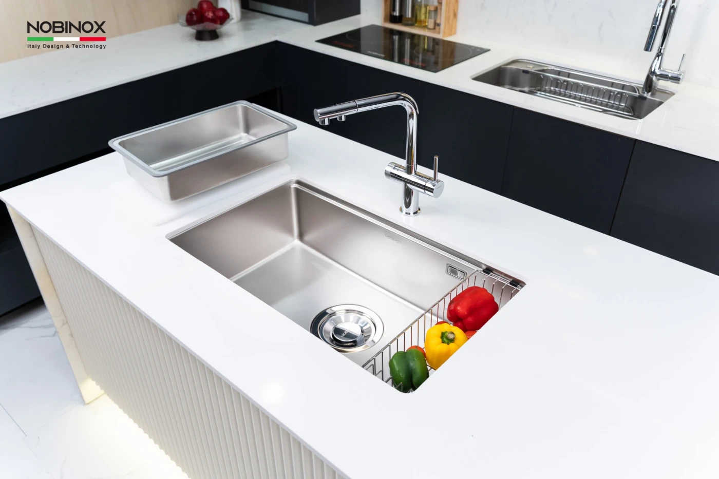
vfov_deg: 46.4
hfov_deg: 65.5
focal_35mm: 28
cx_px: 360
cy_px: 240
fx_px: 559
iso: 320
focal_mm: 28
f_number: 4
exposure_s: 1/160
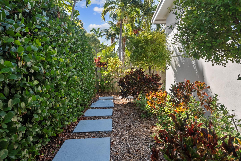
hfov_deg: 73.7
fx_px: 161
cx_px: 119
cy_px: 77
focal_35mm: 24
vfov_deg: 53.1
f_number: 8
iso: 2000
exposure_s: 1/160
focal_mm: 23
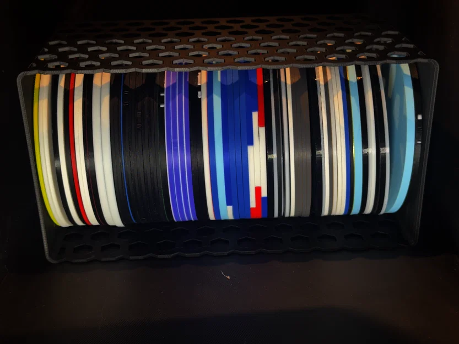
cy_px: 172
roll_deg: +0.7
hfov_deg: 39.7
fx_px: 637
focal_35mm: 48
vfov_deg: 30.3
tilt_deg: -24.5
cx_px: 230
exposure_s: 1/121
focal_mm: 6.86
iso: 80
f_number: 1.78
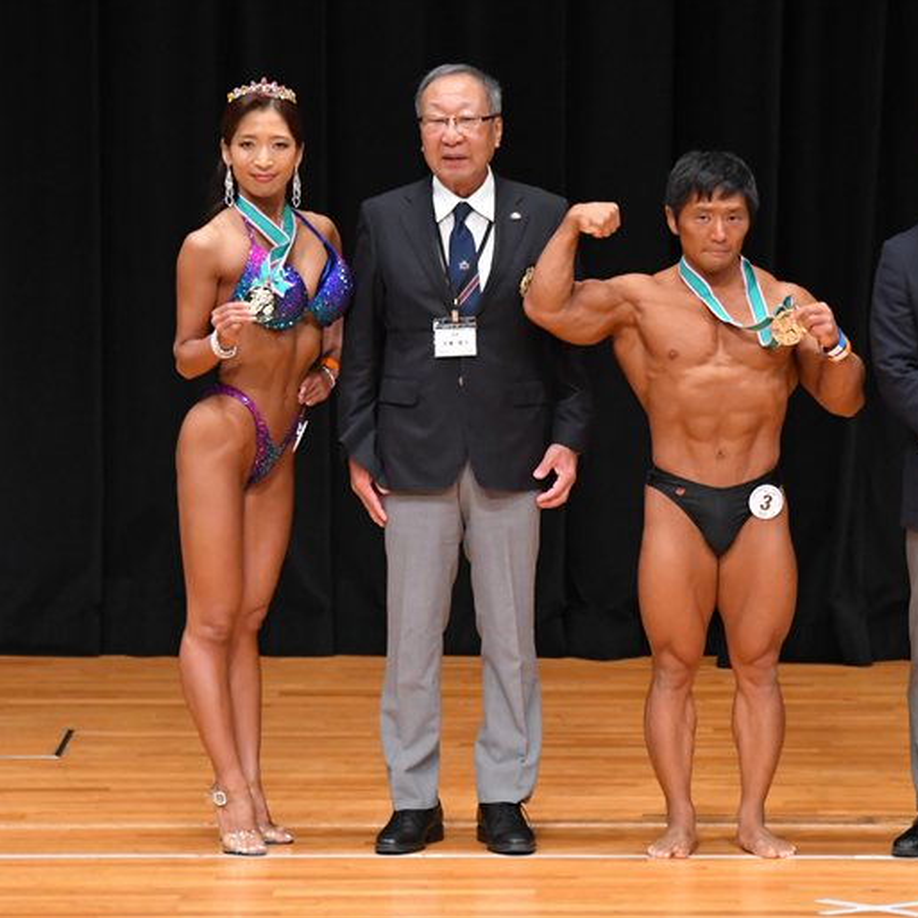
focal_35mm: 366
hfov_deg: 4.8
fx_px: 10981
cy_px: 458
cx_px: 577
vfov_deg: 4.8
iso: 4000
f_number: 5.6
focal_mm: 190
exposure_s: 1/400
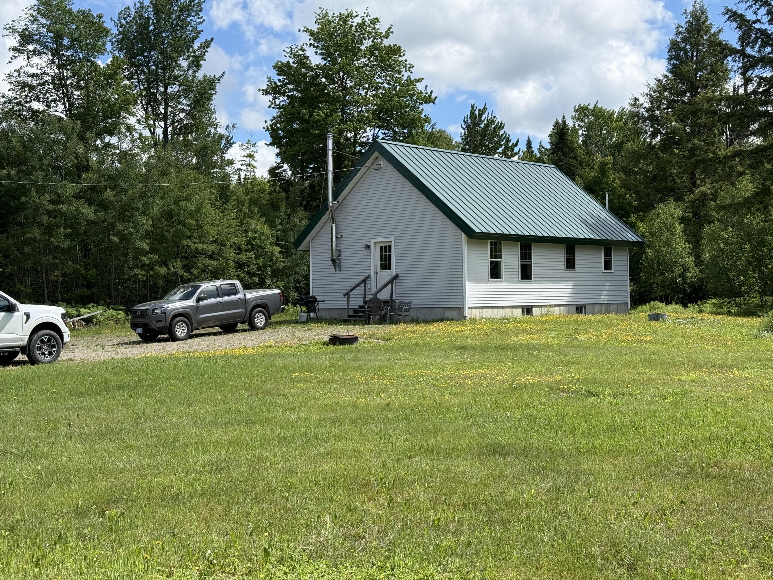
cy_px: 290
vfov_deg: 30.3
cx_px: 386
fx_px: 1072
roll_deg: +1.2
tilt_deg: +1.1
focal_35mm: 48
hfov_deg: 39.7
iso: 80
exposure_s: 1/4587
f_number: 1.78
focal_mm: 6.76
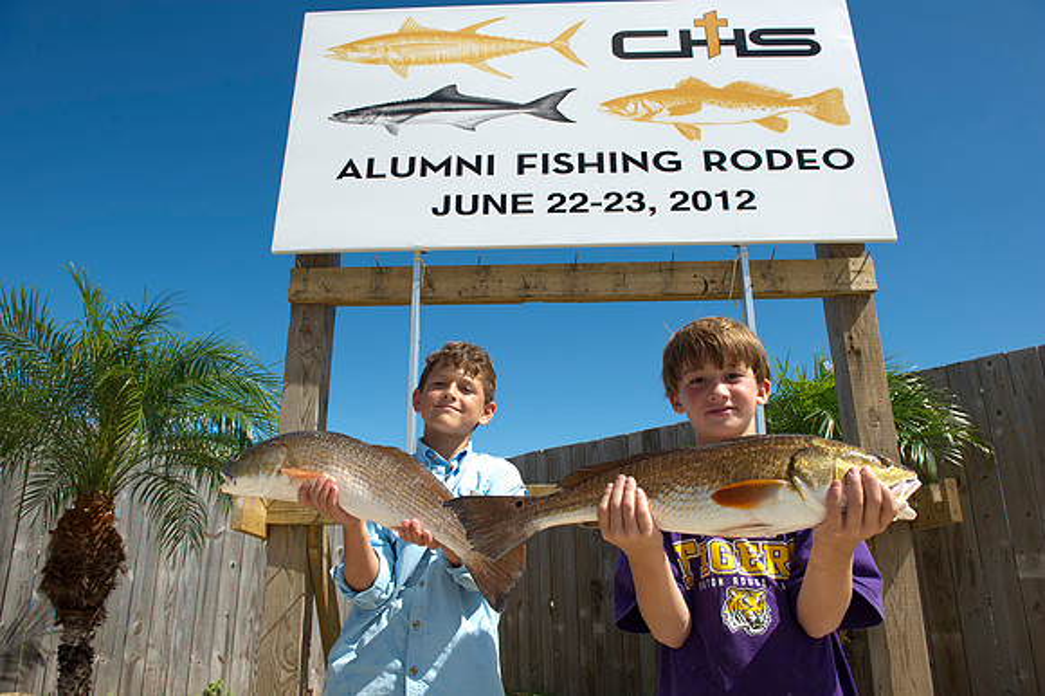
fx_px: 696
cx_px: 522
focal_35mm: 24
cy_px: 348
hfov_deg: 73.8
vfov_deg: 53.1
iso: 100
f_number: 7.1
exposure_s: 1/250
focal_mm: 24
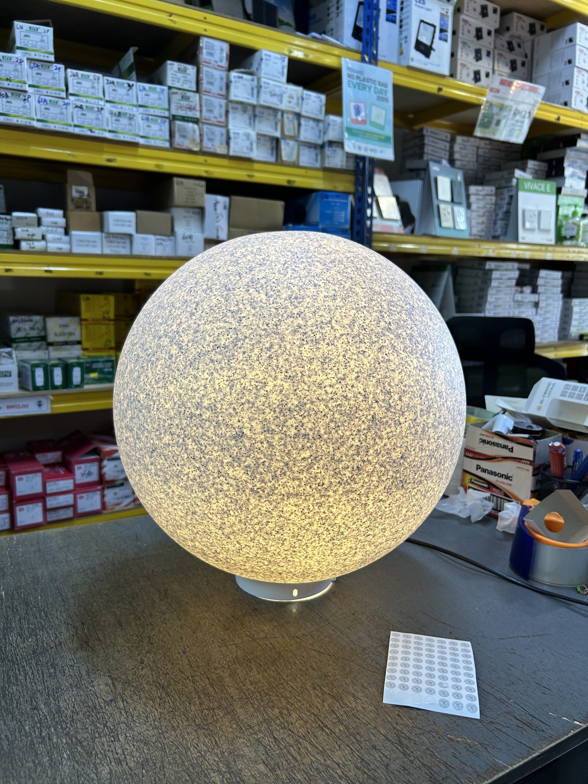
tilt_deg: -11.1
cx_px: 294
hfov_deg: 53.1
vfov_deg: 67.3
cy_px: 392
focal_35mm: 26
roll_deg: -1.2
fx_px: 589
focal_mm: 5.7
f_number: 1.5
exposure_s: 1/100
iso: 100
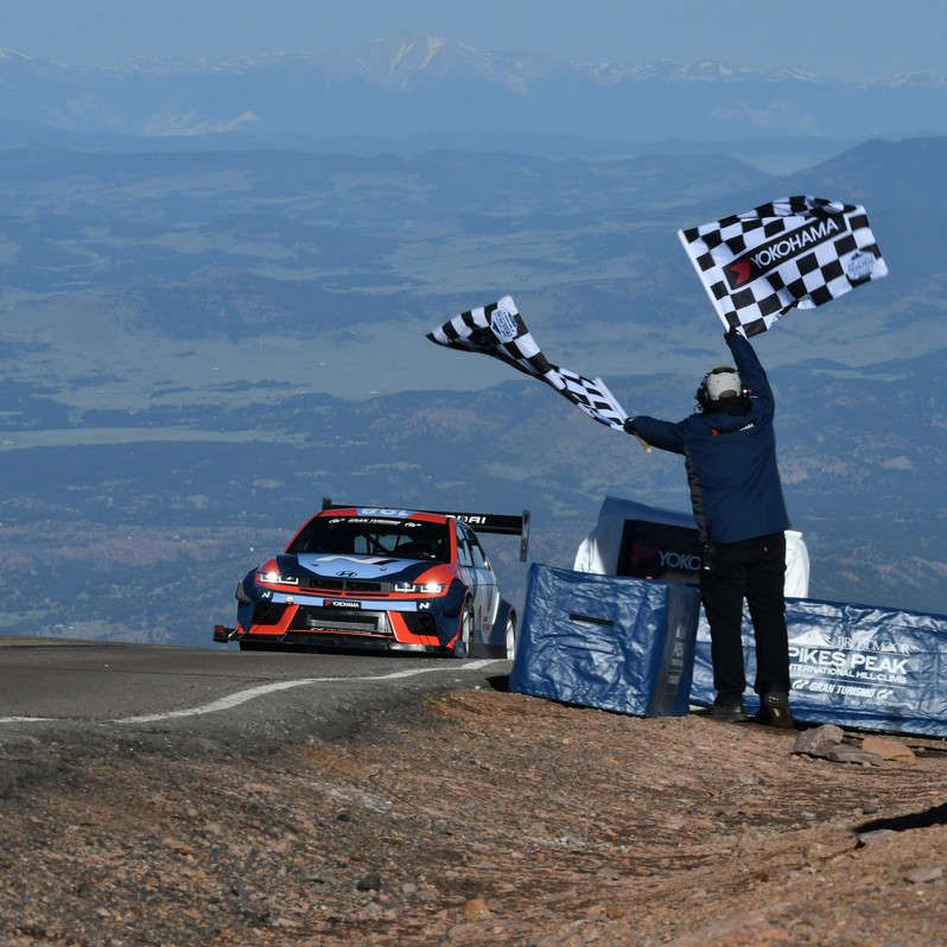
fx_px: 7417
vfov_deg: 7.3
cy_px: 474
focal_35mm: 240
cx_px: 579
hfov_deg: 7.3
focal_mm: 125
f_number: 14
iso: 400
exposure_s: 1/500
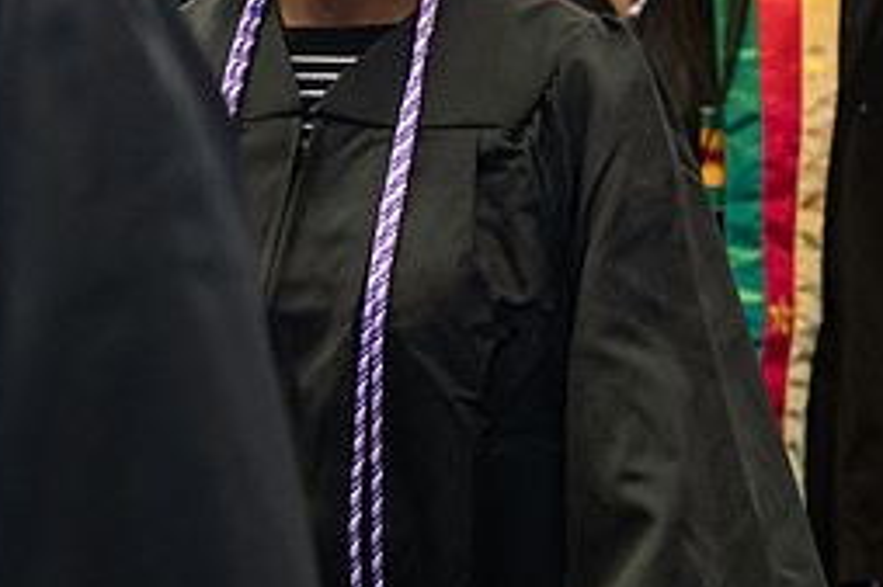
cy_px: 23
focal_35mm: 233
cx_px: 344
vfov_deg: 5.9
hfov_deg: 8.8
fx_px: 5711
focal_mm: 102
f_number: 3.5
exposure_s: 1/200
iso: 1600
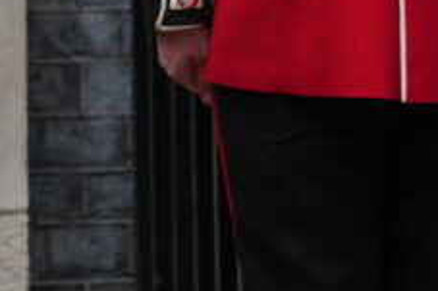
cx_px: -573
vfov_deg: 1.6
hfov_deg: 2.3
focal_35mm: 874
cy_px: -380
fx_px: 10626
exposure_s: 1/1250
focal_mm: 165
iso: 1600
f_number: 3.2
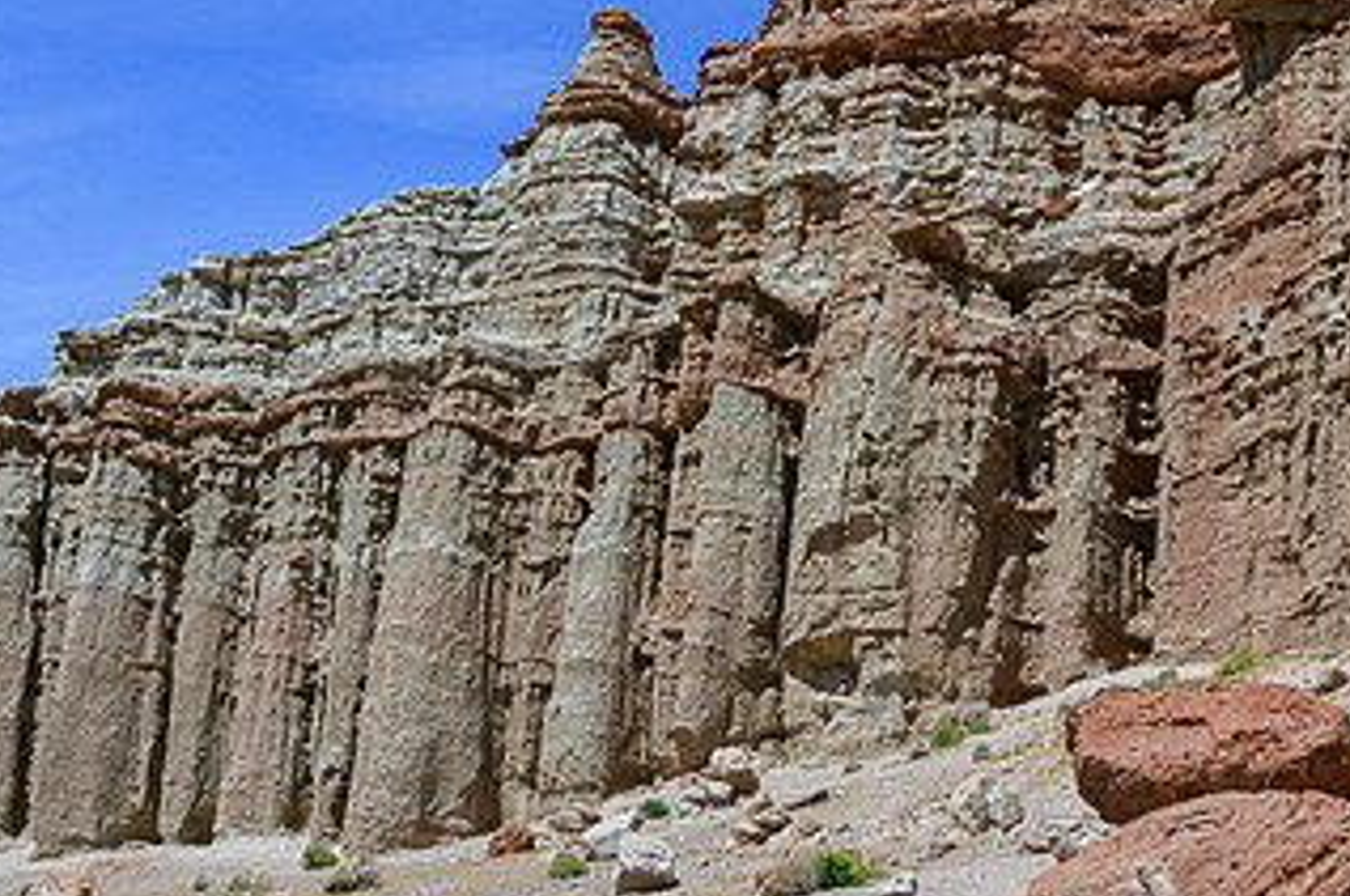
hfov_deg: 30.4
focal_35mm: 66
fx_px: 2471
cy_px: 382
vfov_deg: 20.5
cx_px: 878
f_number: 18
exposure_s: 1/160
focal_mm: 31
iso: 400
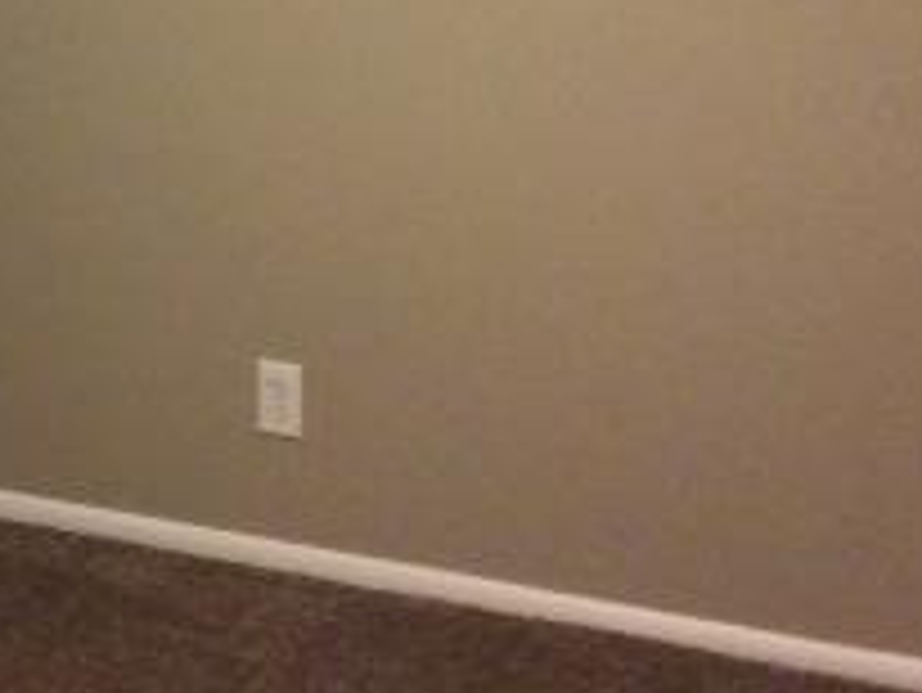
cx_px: -94
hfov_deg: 18.8
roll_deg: +2.5
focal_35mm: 100
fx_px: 2665
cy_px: -27
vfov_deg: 14.5
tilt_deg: -10.6
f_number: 2.4
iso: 320
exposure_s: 1/17
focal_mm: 3.3
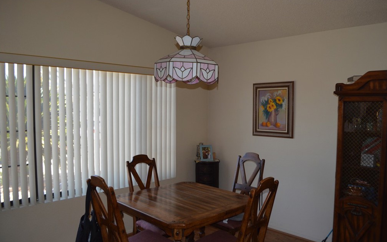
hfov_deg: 66.5
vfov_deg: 44.5
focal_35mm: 28
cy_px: 129
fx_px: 295
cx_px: 196
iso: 400
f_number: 4
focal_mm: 18
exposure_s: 1/80
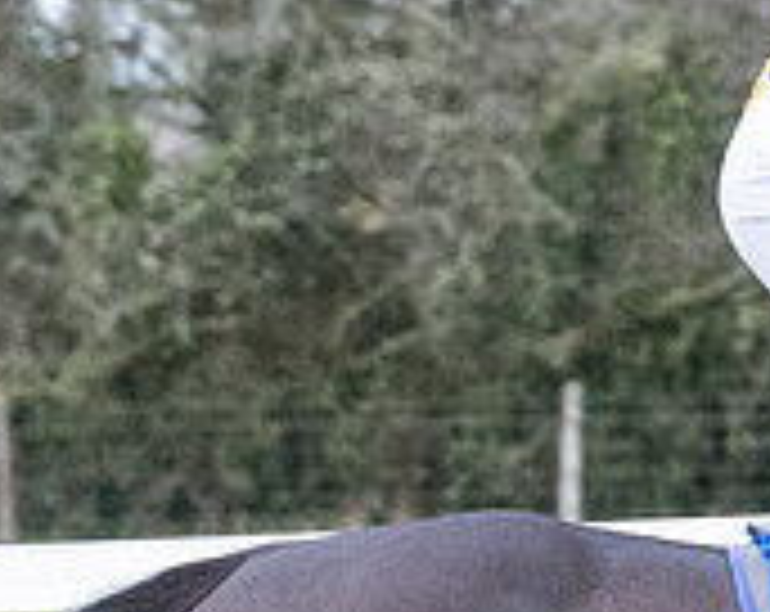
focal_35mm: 740
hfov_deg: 2.6
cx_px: 1797
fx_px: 16825
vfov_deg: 2.1
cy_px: 1054
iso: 1600
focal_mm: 92
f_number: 4
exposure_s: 1/1000
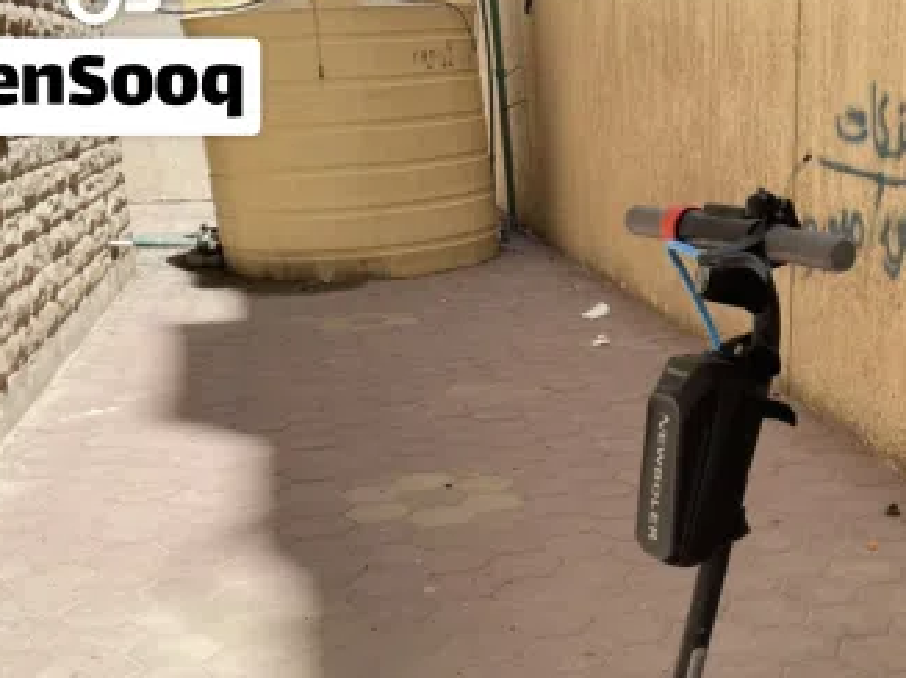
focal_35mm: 49
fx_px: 1282
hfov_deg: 38.0
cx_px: 679
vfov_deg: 29.1
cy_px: 534
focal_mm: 5.1
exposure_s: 1/1689
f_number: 1.6
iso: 32
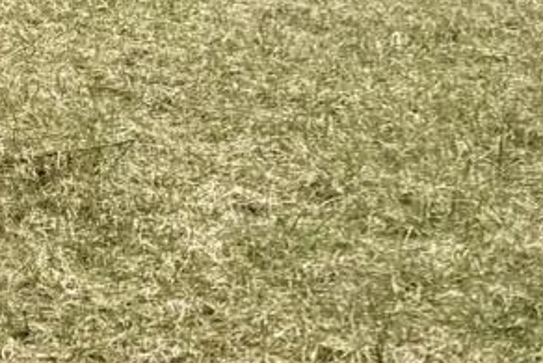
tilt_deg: +0.1
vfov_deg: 7.2
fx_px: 2641
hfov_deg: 9.5
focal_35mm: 175
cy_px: -594
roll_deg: -2.7
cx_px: -1008
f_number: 1.78
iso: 80
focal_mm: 6.76
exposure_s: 1/2000
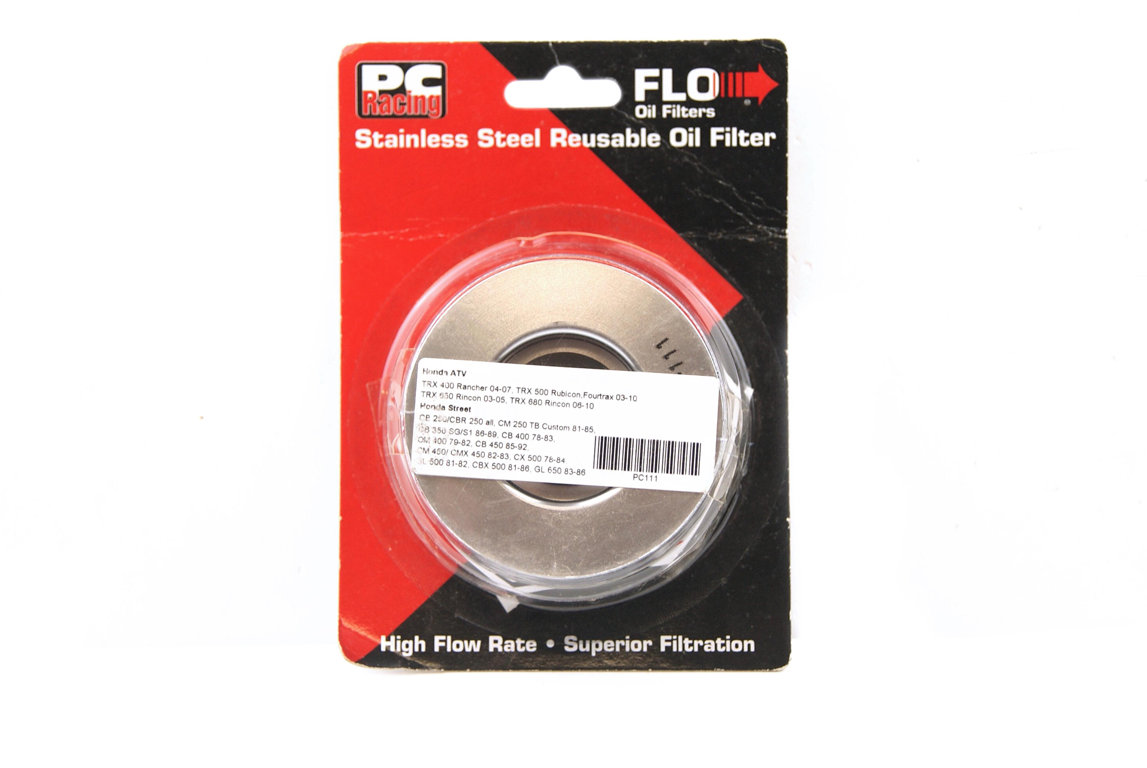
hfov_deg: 29.8
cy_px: 384
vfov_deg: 20.2
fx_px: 2153
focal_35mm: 68
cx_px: 574
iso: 100
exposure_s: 1/80
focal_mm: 45
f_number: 6.3
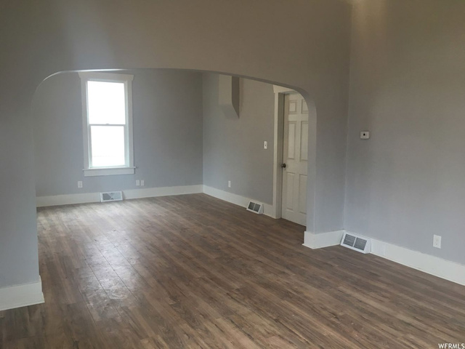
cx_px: 232
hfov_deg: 61.7
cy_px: 174
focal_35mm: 29
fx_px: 390
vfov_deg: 48.2
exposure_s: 1/30
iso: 80
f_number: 2.2
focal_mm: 4.15
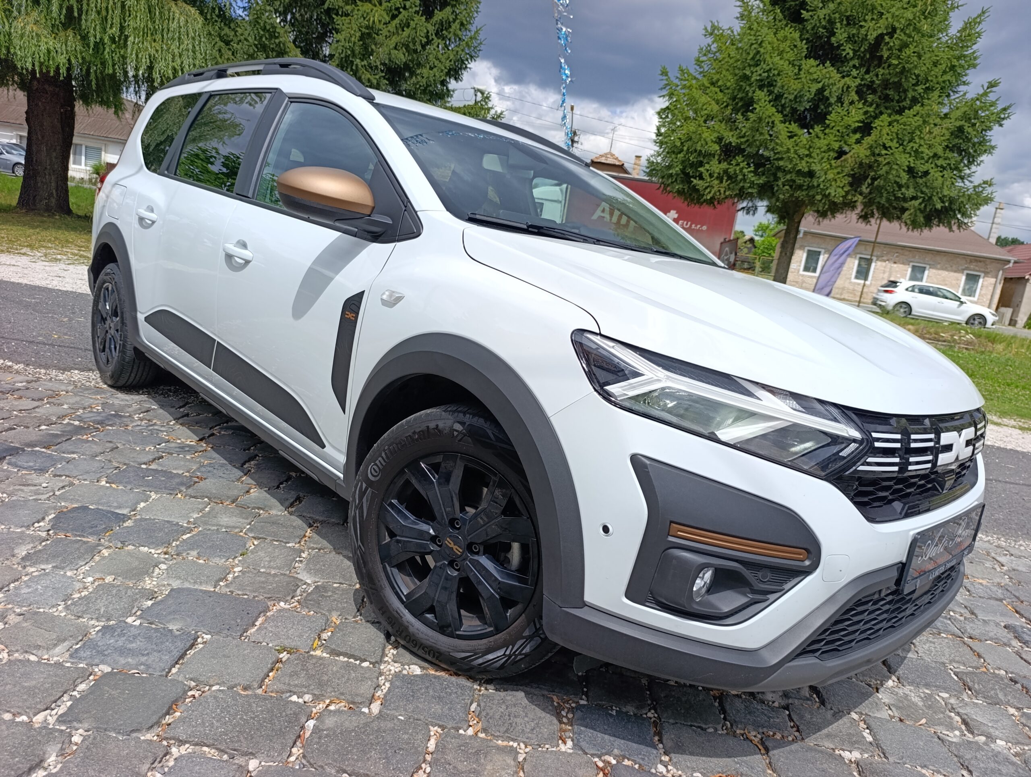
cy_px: 388
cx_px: 516
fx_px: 686
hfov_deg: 73.8
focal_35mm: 23
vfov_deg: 59.0
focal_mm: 6.14
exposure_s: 1/654
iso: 50
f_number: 1.6
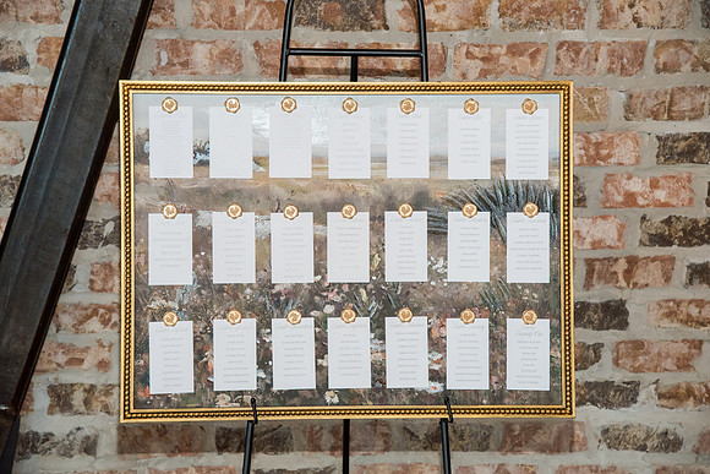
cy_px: 237
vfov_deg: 15.6
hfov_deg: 23.2
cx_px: 355
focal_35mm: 88
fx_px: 1727
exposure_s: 1/60
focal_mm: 85
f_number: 6.3
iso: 1250
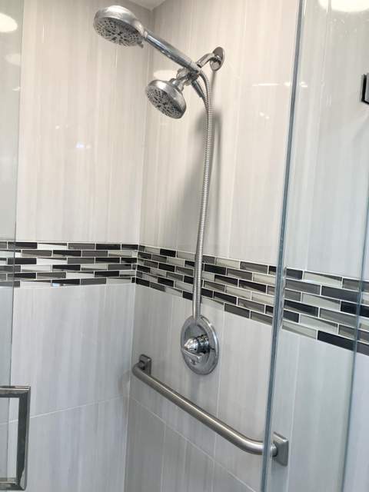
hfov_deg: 49.7
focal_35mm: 28
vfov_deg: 63.4
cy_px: 246
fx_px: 398
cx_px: 184
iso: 80
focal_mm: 3.99
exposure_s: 1/120
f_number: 1.8
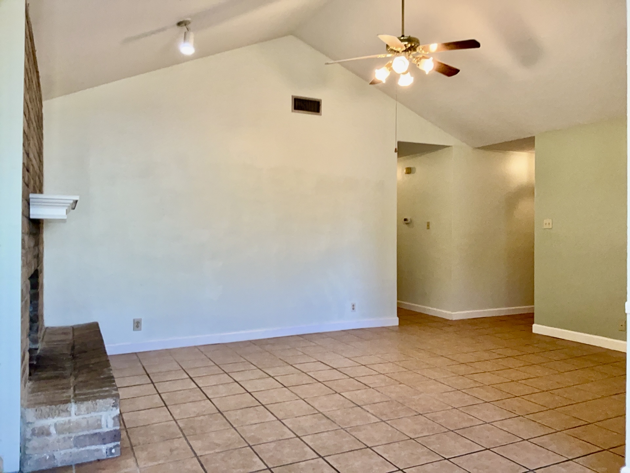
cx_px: 315
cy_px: 236
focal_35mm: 27
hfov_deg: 65.3
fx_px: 491
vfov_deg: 51.4
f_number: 1.8
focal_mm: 3
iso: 100
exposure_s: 1/60
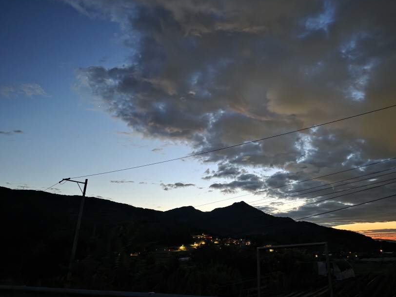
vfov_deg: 47.9
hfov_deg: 61.0
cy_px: 119
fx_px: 332
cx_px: 242
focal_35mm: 29
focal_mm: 6.3
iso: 1600
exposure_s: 1/20
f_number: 1.7
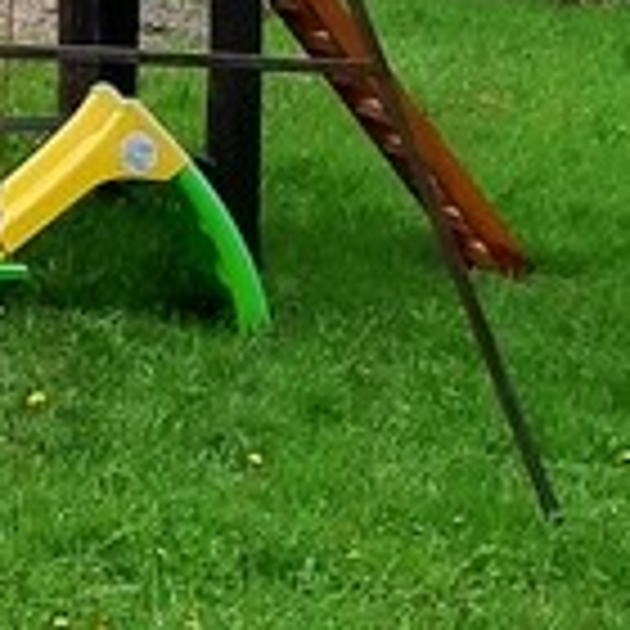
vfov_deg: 10.4
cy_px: 306
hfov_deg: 9.9
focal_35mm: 168
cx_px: -482
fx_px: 3459
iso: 40
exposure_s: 1/1613
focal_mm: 3.93
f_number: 1.7
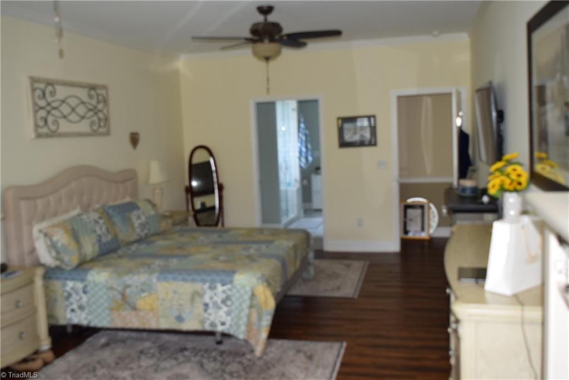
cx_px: 284
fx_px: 545
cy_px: 190
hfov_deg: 55.1
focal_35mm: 34
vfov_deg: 38.4
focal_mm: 23
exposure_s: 1/100
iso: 800
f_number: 5
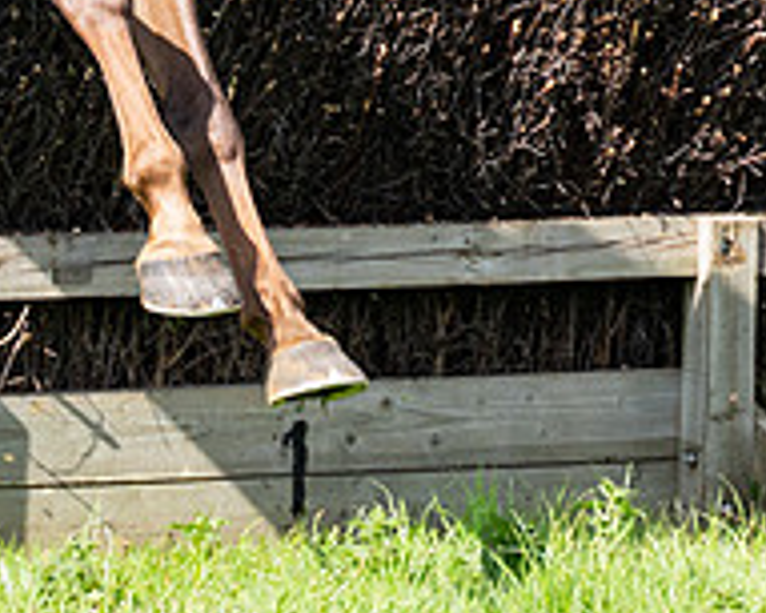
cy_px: -186
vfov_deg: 3.2
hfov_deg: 4.0
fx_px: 10956
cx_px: -212
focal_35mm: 483
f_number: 4
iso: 200
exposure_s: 1/1000
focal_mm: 98
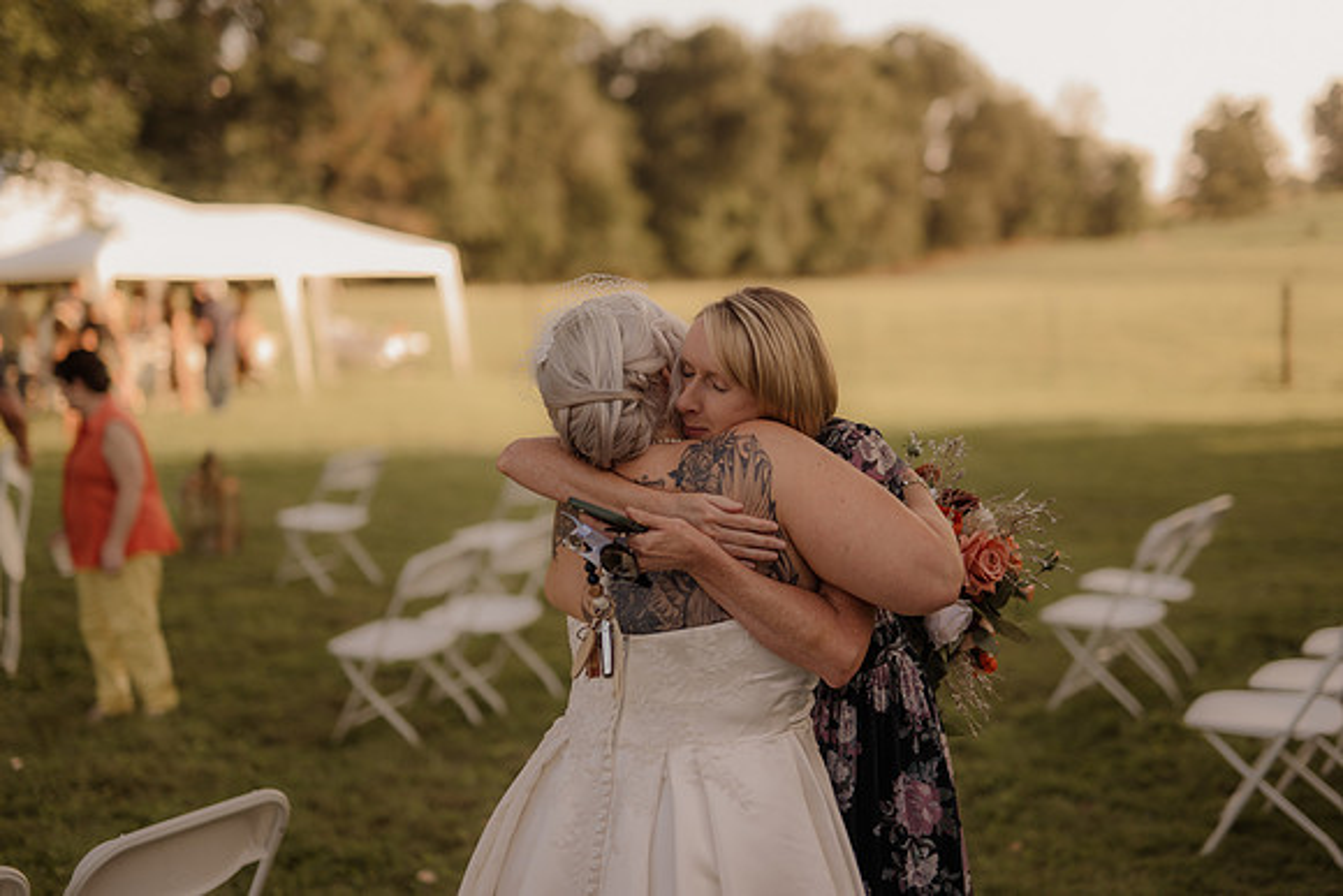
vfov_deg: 27.0
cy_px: 448
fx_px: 1866
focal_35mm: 50
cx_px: 672
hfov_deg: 39.6
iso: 200
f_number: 2.8
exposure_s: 1/1000
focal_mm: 50
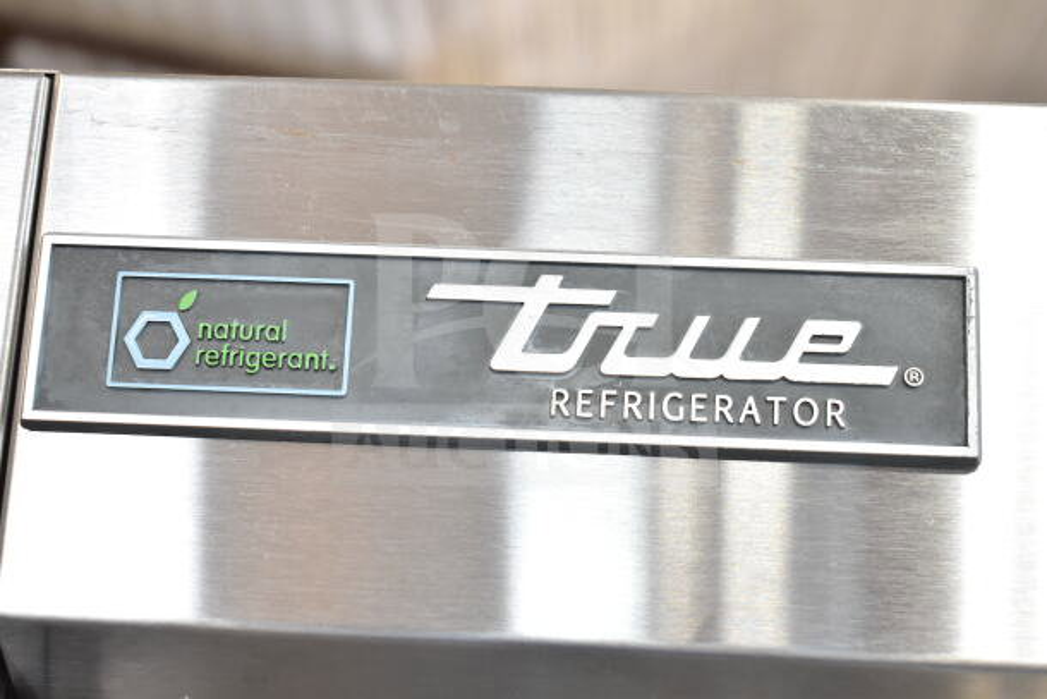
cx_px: 524
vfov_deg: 23.8
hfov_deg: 35.0
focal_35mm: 57
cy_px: 350
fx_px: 1658
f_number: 5
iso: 1600
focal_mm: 38
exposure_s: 1/100
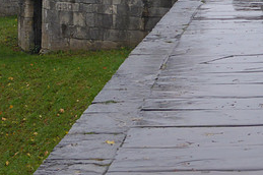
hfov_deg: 15.3
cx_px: 48
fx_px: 970
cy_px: -18
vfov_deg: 10.2
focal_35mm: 133
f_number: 4.6
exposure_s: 1/60
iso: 125
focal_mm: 9.7
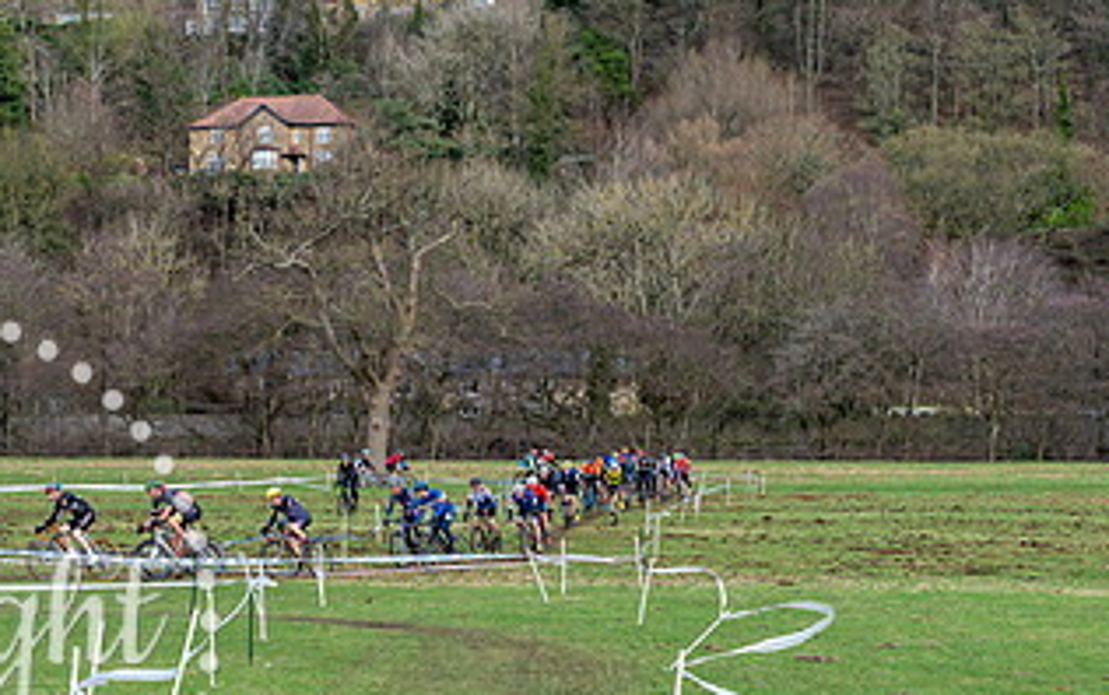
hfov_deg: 20.7
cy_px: 448
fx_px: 3025
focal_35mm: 100
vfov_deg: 13.1
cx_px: 435
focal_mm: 52
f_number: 4
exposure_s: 1/800
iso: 640
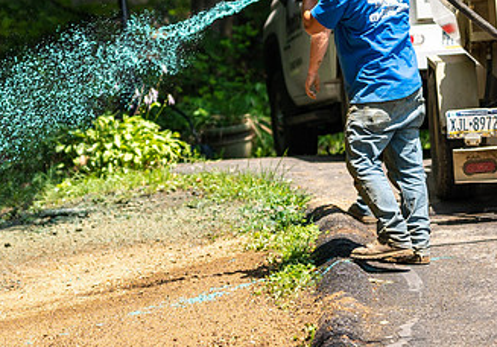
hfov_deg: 7.6
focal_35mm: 268
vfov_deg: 5.3
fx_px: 3753
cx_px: 75
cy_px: 14
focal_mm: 85
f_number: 1.8
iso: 100
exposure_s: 1/3200
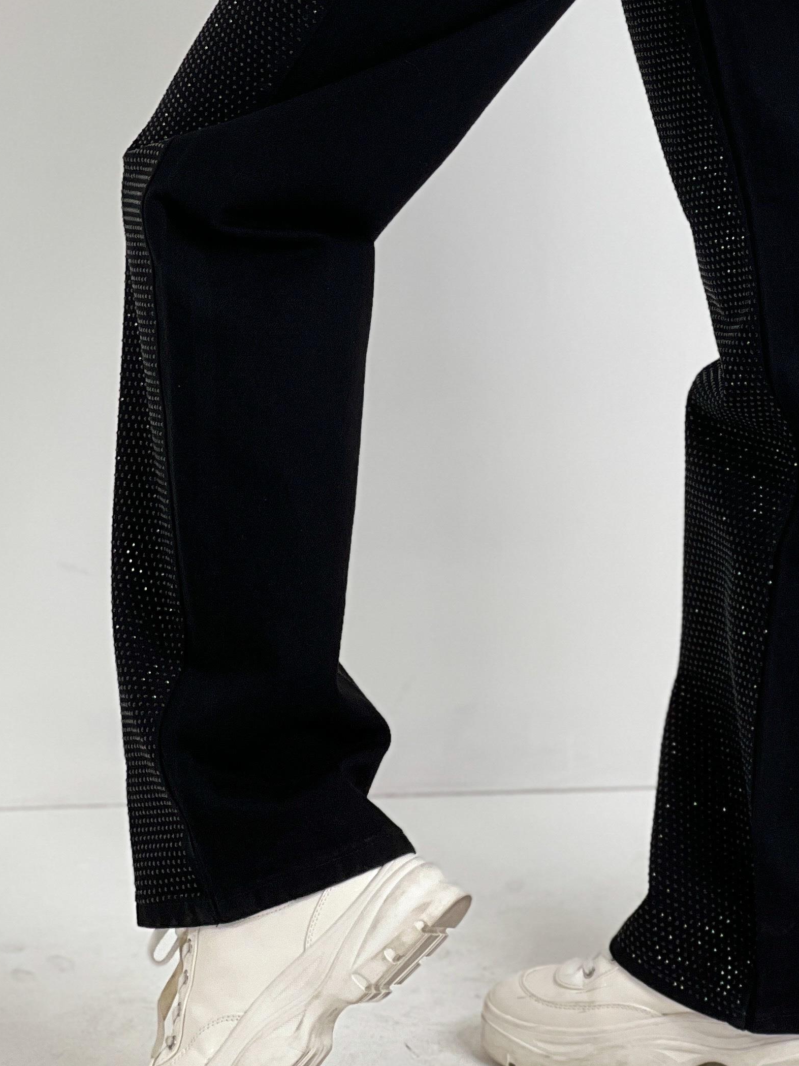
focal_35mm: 148
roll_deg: +0.0
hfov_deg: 10.0
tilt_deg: -10.1
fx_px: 4556
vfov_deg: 13.3
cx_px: 615
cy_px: 241
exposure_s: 1/100
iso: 64
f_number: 2.8
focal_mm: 9
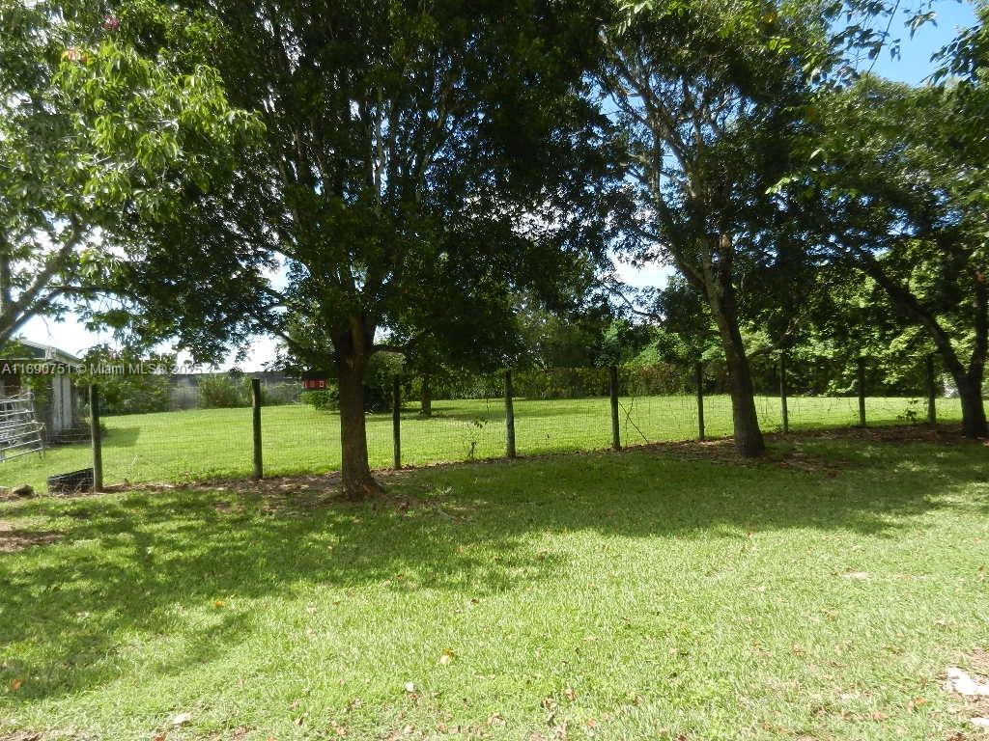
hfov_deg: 69.4
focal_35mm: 25
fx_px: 714
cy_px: 370
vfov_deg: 54.9
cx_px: 494
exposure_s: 1/640
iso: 160
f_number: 3.5
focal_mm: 4.5
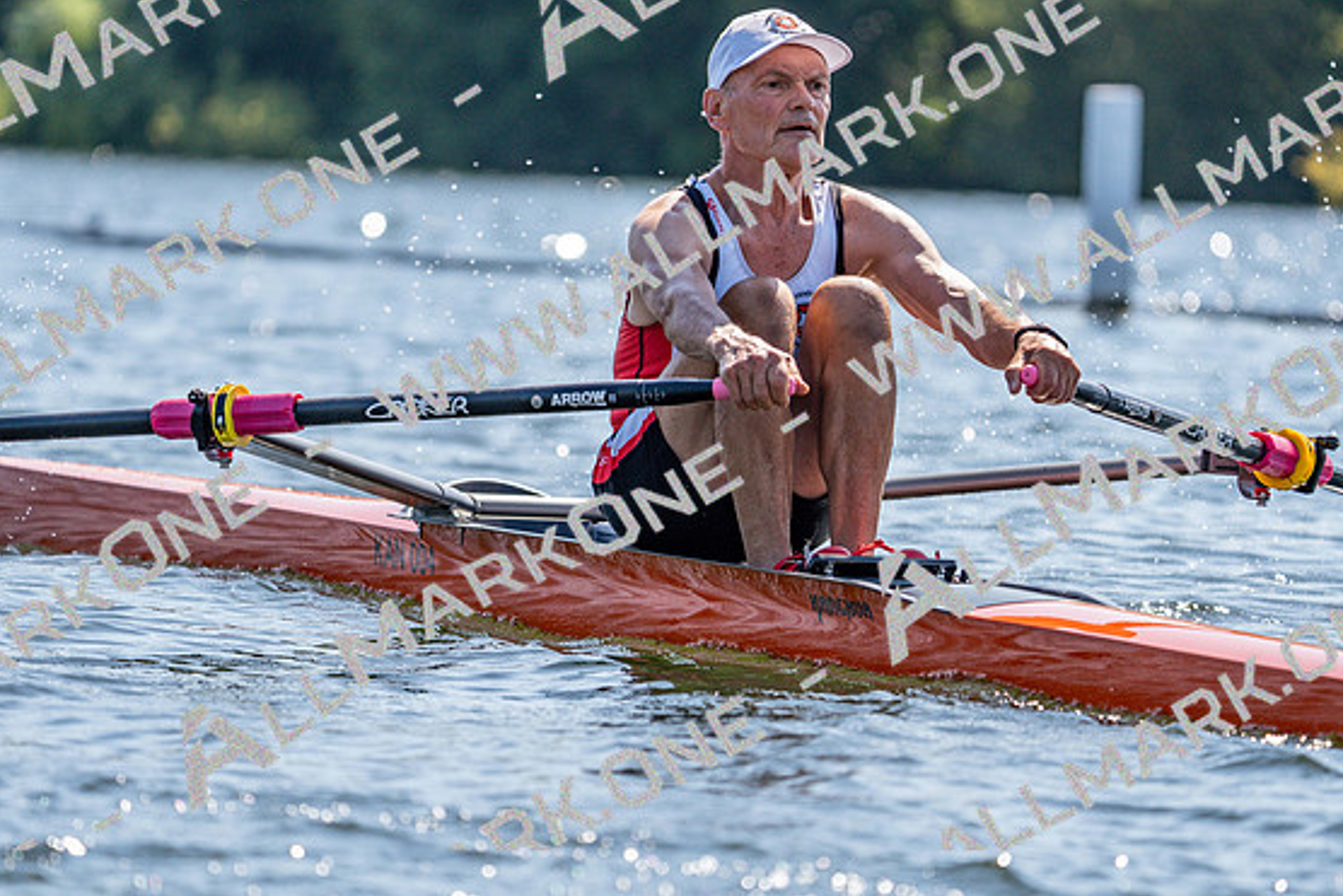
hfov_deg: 6.7
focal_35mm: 308
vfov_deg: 4.5
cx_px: 672
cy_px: 436
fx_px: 11492
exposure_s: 1/1600
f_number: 5.6
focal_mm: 295
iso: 250
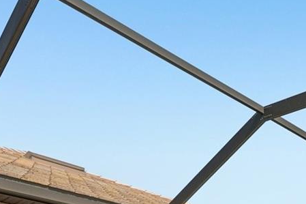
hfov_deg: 31.9
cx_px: 318
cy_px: 340
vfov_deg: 19.4
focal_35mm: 57
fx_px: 484
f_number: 8
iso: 400
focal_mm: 16
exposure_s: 1/1000
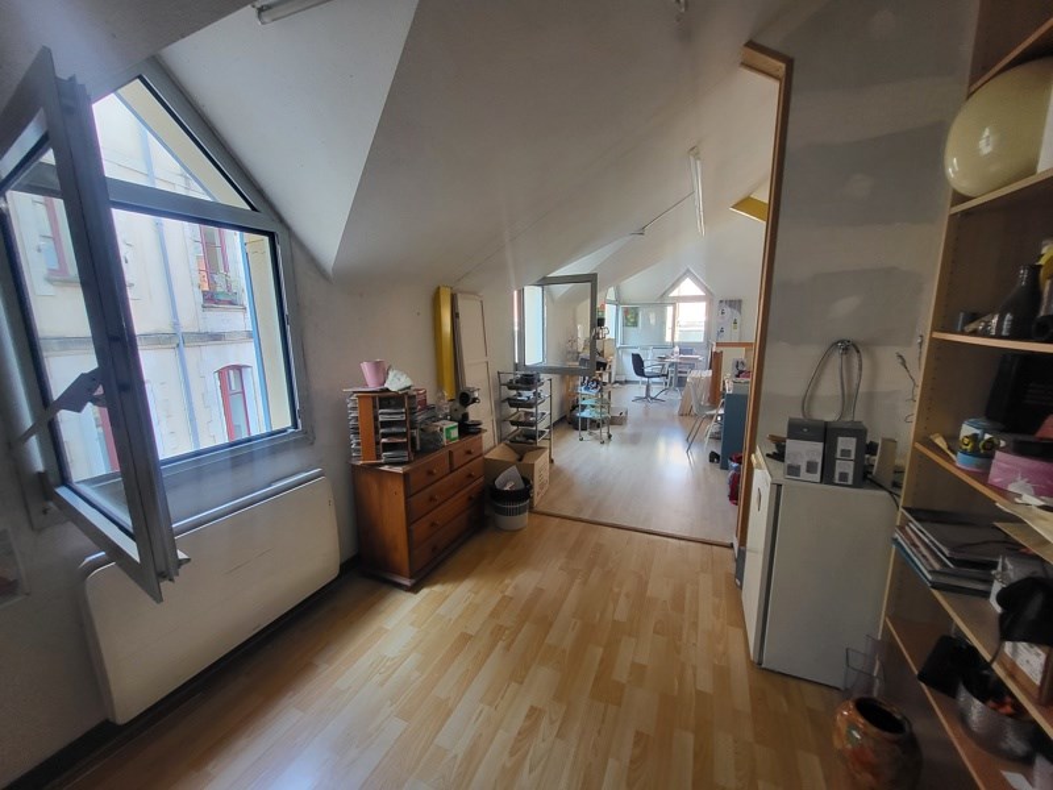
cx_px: 526
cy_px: 395
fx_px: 395
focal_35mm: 13
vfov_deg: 89.9
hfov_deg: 106.2
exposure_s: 1/50
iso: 160
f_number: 2.2
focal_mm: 1.74
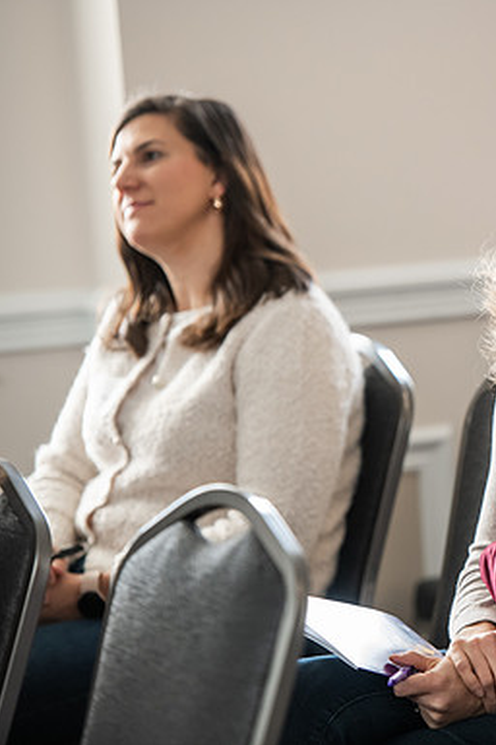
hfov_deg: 6.2
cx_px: 546
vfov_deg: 9.4
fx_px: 4526
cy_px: 372
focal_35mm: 219
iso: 1000
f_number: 3.2
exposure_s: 1/160
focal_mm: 145
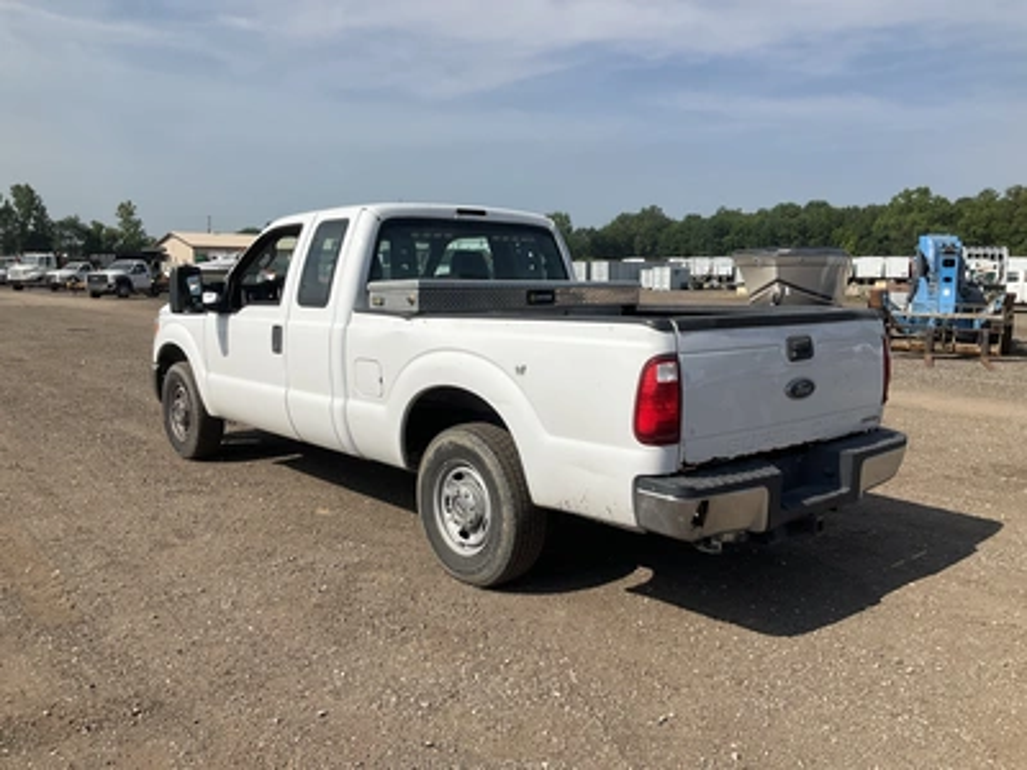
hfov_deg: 61.7
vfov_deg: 48.2
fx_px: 860
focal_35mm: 29
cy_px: 385
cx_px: 514
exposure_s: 1/3534
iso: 25
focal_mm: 3
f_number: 1.8
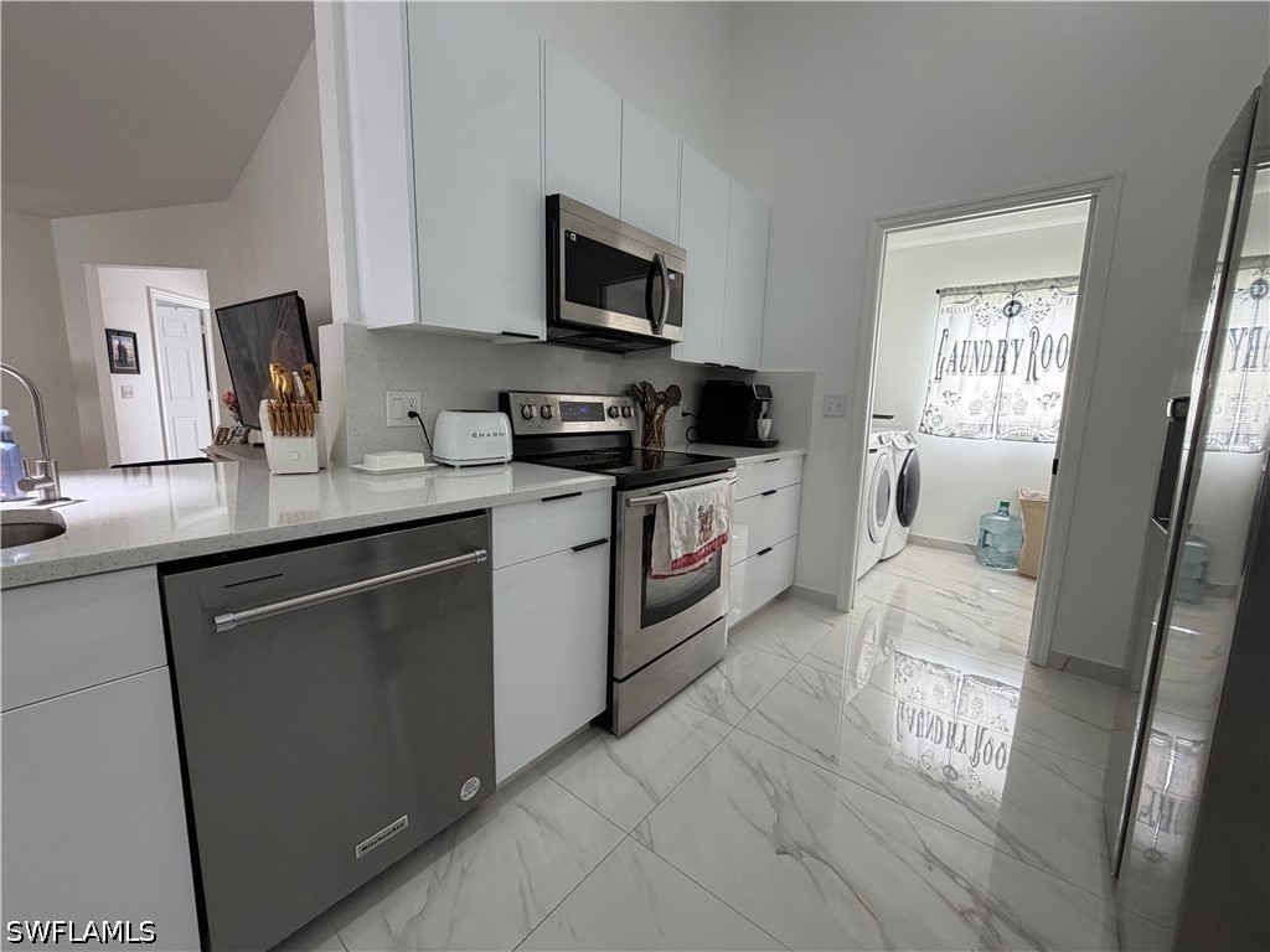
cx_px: 635
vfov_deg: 85.7
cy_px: 476
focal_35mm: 14
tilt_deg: -8.2
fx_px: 514
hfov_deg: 102.1
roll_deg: -1.2
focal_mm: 2.22
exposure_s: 1/120
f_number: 2.2
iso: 160
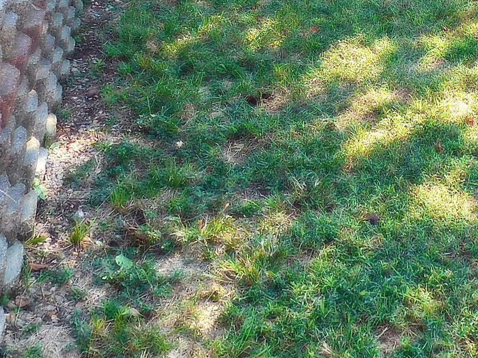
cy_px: -124
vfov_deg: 19.9
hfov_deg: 28.2
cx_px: 401
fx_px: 925
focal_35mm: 67
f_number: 3.3
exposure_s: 1/200
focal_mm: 4.3
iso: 125
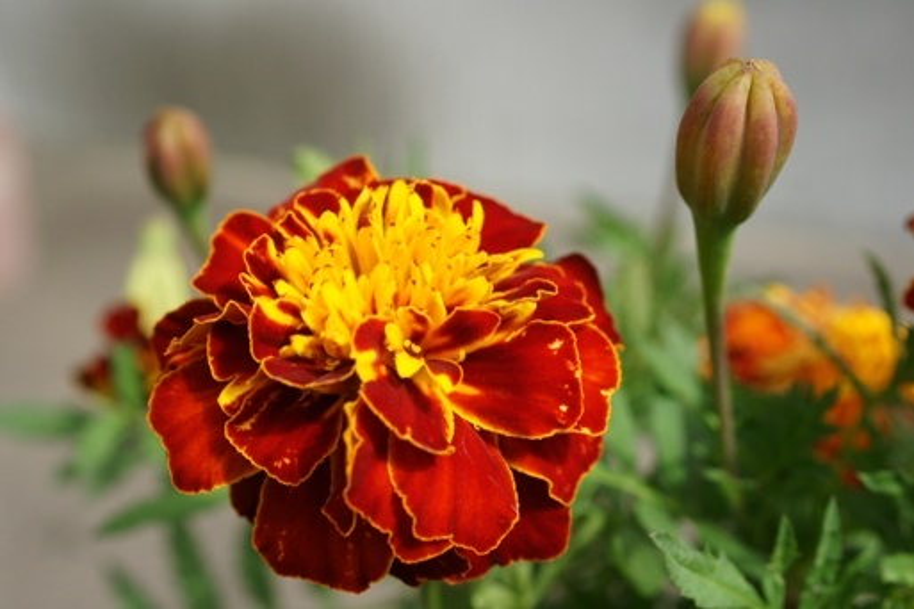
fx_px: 1142
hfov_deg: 43.6
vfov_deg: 29.9
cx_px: 457
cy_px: 304
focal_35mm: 45
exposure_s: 1/320
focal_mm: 30
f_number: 6.3
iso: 200
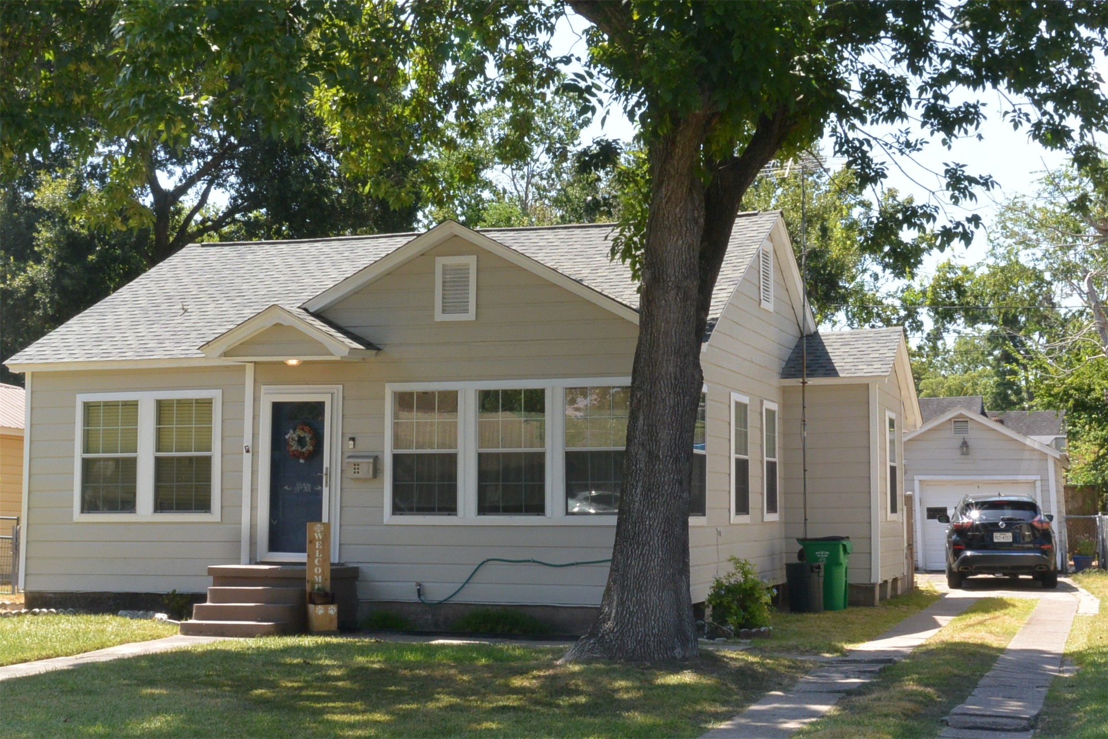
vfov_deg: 25.1
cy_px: 370
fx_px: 1662
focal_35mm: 54
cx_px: 554
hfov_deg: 36.9
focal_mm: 20.3
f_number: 5
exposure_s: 1/80
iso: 400
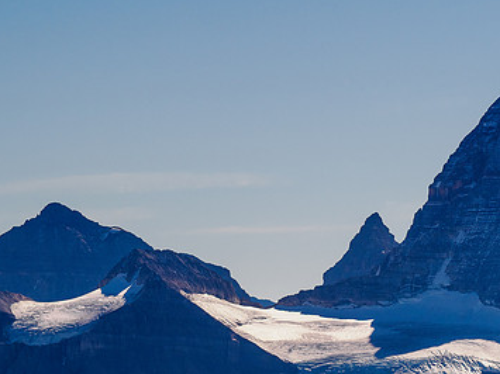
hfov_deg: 6.6
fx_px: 4346
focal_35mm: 301
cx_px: 324
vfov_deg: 4.9
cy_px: 269
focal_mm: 92
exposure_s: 1/320
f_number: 8
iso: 200
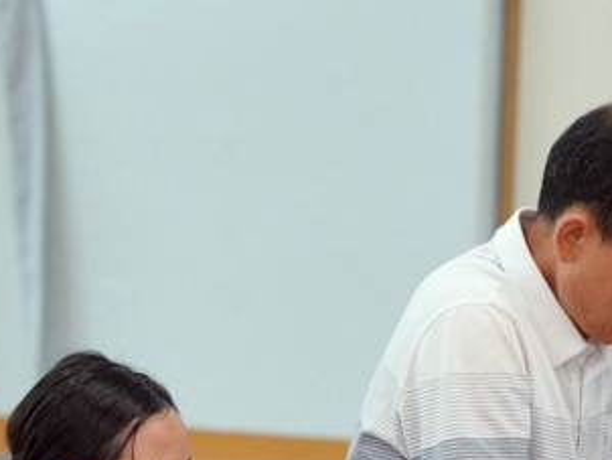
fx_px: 6741
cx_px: 39
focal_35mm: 381
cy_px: 573
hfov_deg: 5.2
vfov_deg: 3.9
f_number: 4
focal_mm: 133
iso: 1600
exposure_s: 1/160
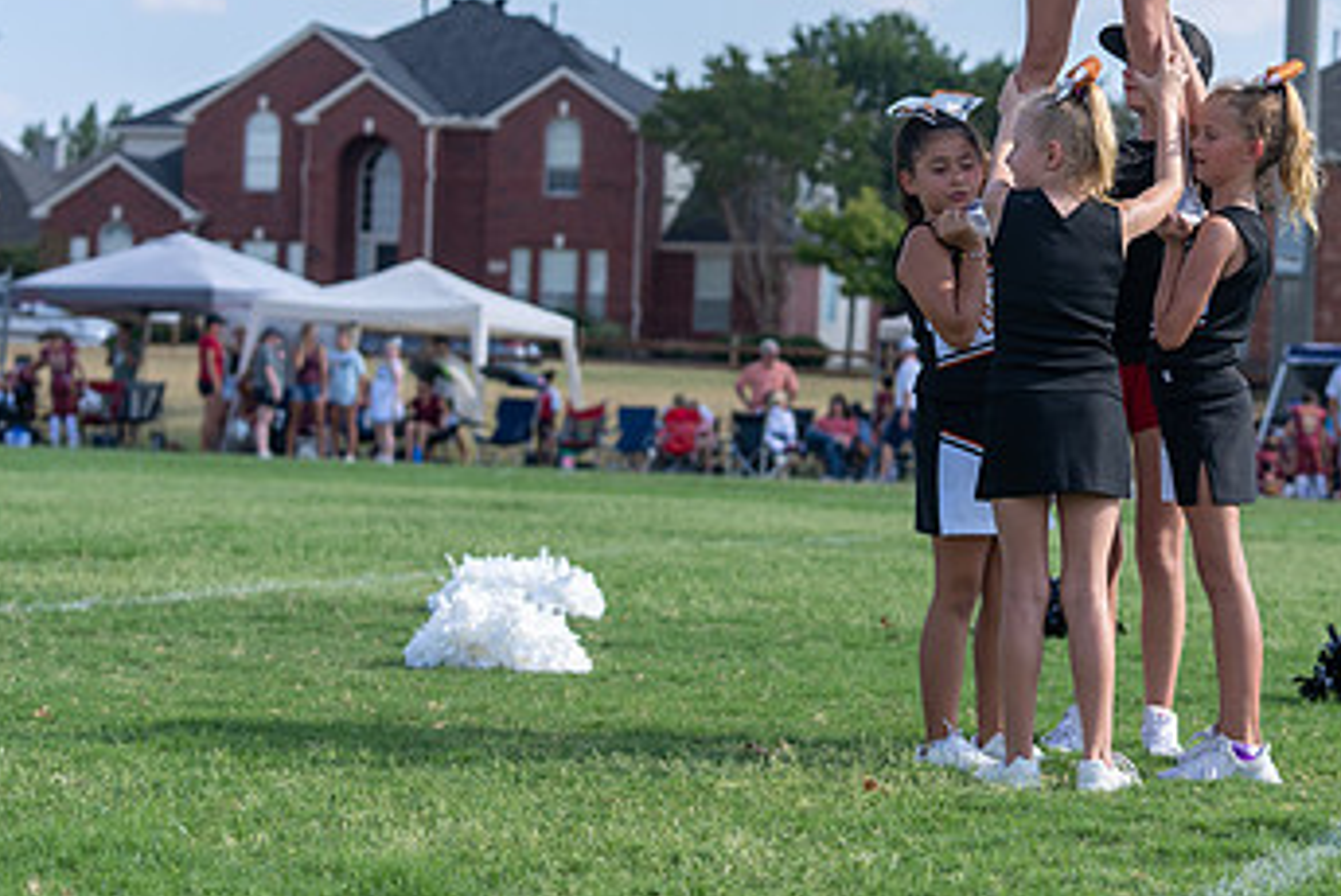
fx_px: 4399
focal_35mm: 118
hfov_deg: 17.2
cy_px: 162
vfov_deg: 11.6
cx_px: 982
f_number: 3.5
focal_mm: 70
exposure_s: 1/1250
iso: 125
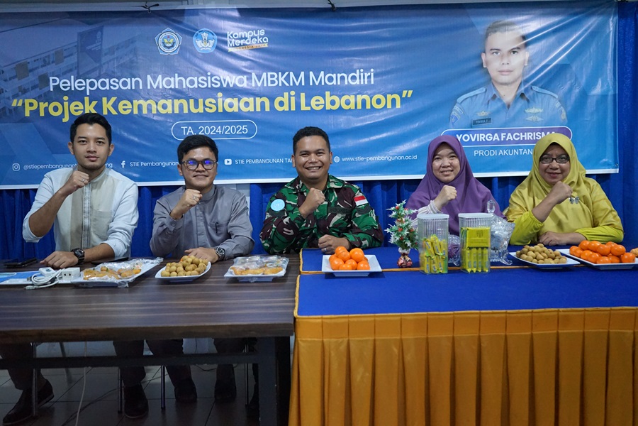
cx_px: 319
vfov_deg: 41.1
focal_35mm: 32
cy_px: 213
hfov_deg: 58.7
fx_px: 567
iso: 5000
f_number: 4
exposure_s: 1/160
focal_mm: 32
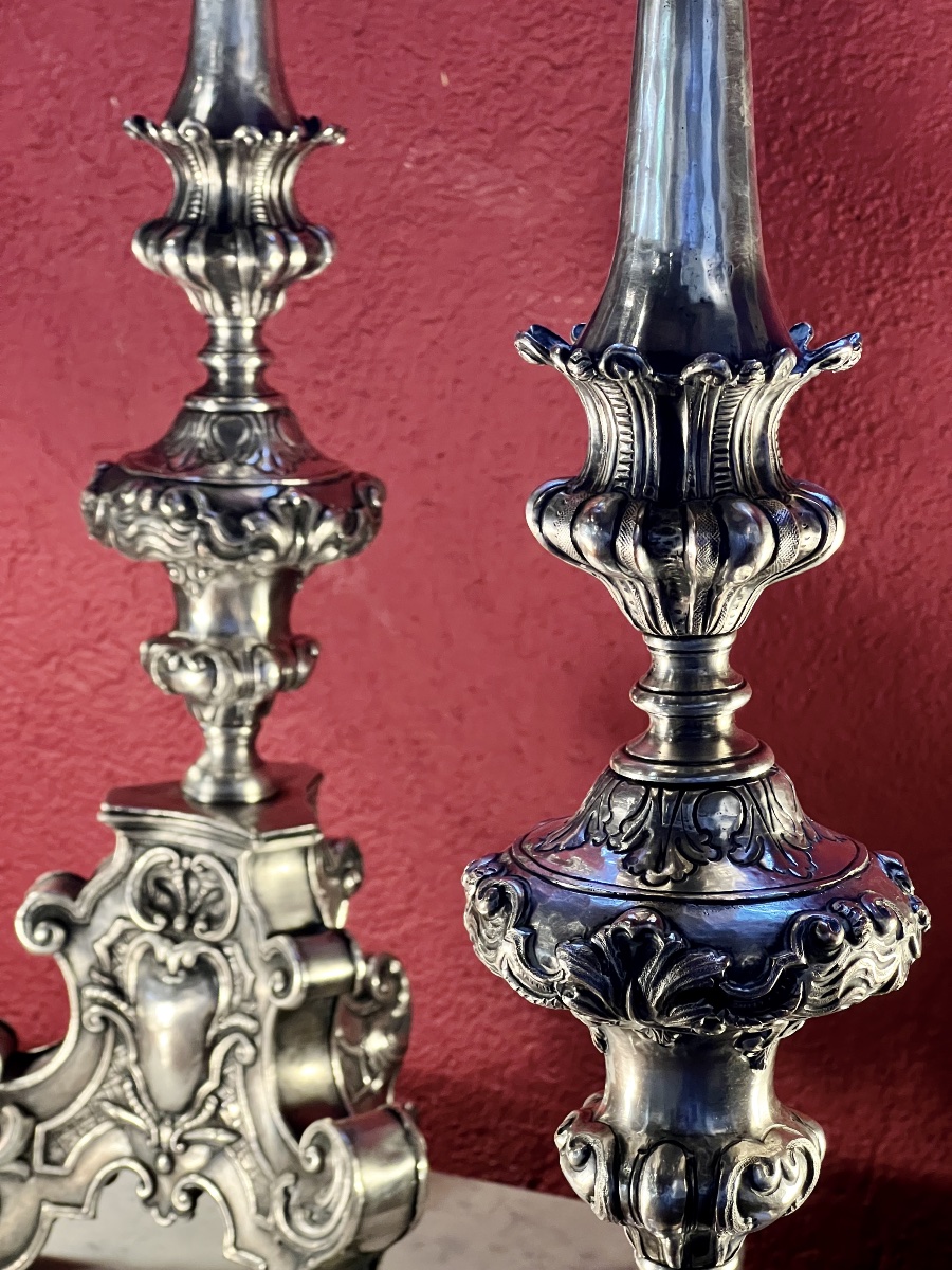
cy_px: 635
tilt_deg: -14.5
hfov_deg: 19.1
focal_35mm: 77
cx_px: 476
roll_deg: -1.8
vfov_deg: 25.3
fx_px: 2824
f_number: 2.8
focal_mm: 9
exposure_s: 1/50
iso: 320
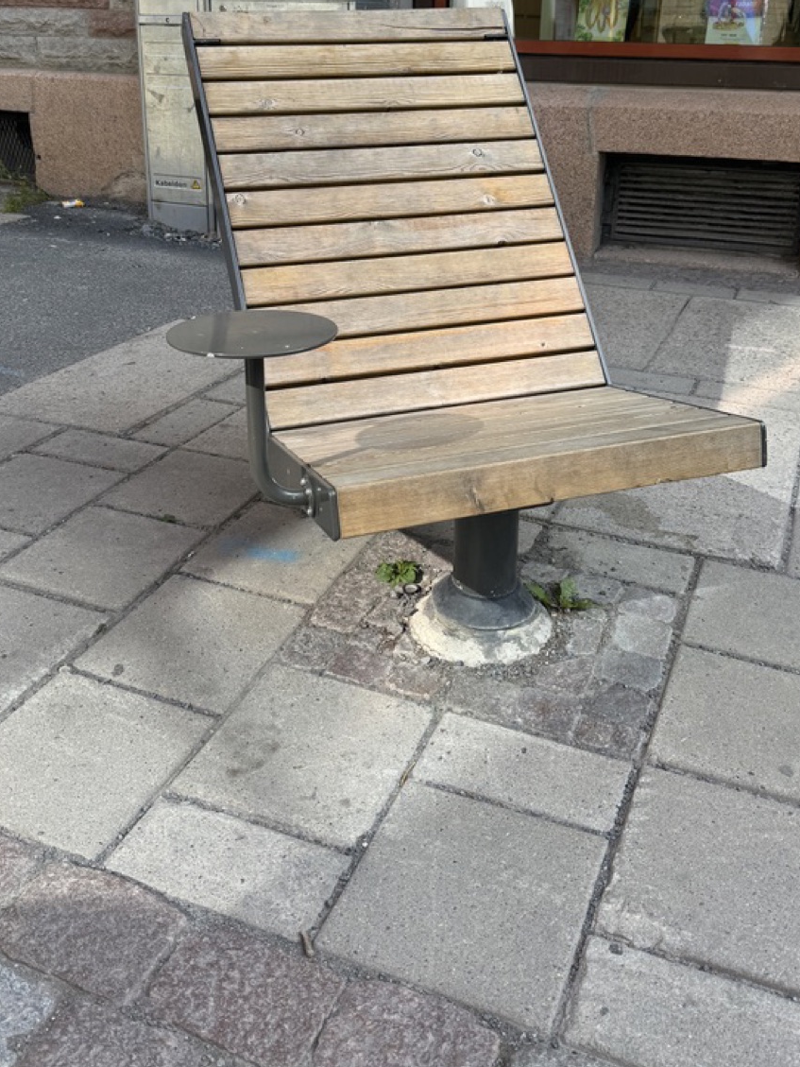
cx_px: 421
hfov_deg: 41.8
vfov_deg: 52.9
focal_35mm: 34
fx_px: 1047
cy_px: 352
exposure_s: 1/1261
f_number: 1.78
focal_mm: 6.76
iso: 80
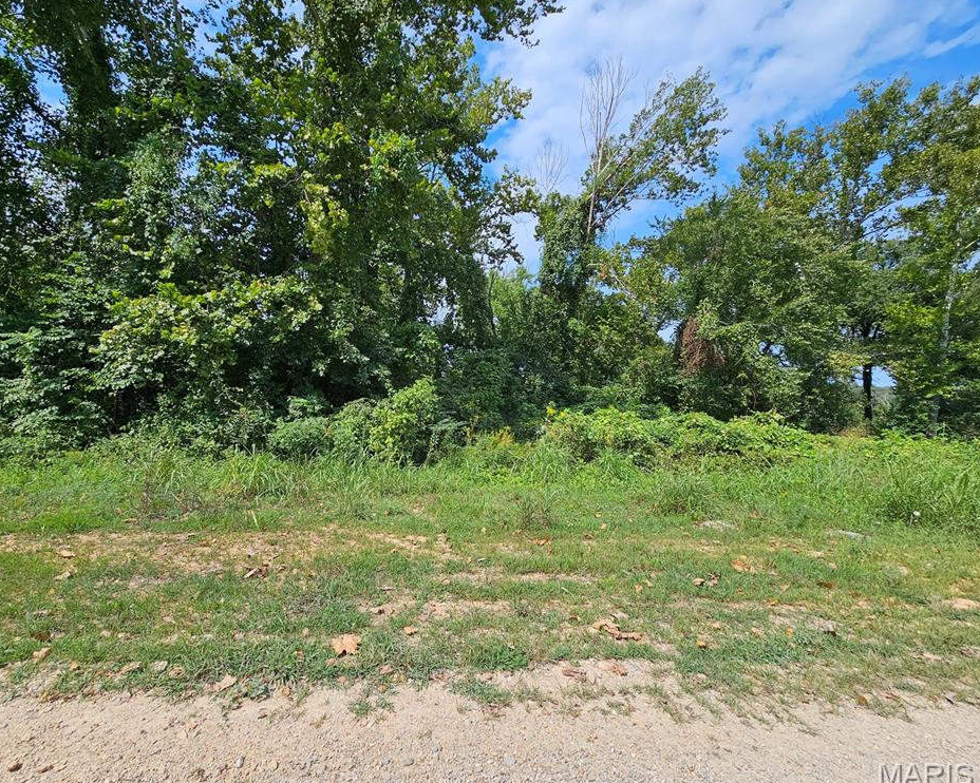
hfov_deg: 100.4
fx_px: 406
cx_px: 442
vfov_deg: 88.0
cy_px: 392
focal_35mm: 14
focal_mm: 2.2
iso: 50
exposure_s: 1/2517
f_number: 2.2
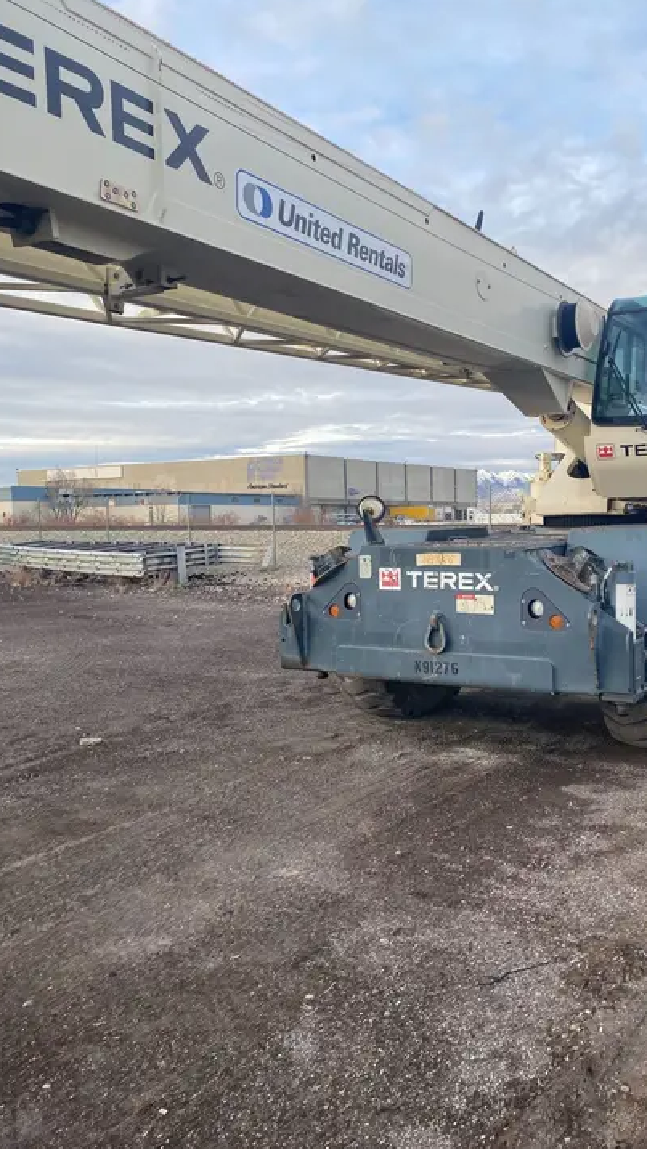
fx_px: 884
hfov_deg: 39.7
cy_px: 570
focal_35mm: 29
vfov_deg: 66.1
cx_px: 432
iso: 32
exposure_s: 1/428
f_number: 1.8
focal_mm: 4.25
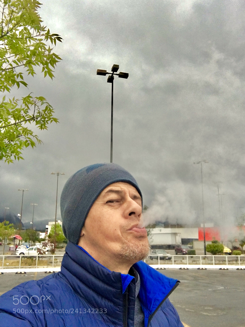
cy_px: 164
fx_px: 293
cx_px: 122
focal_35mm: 31
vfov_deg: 58.4
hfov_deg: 45.4
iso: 32
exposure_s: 1/1395
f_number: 2.2
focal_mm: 2.65
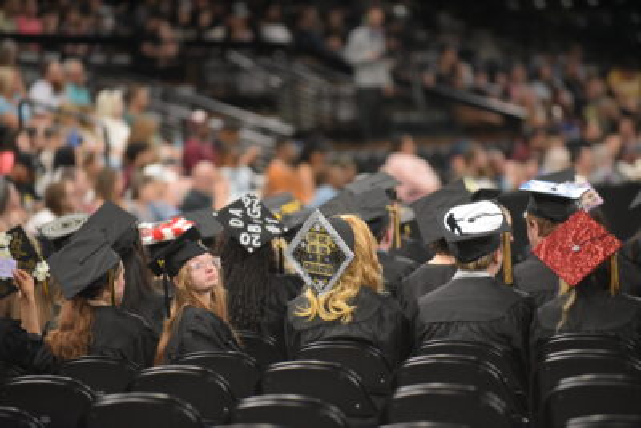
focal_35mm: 200
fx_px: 3562
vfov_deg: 6.9
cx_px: 320
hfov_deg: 10.3
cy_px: 214
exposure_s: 1/1000
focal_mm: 200
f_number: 2.8
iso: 4000
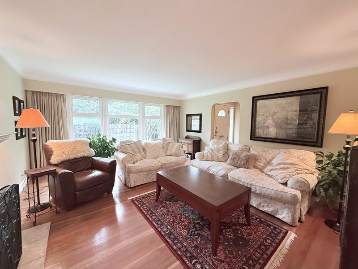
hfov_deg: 102.1
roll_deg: -1.7
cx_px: 179
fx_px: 145
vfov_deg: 85.7
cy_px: 134
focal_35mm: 14
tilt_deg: -4.1
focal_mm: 2.22
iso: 250
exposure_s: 1/60
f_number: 2.2
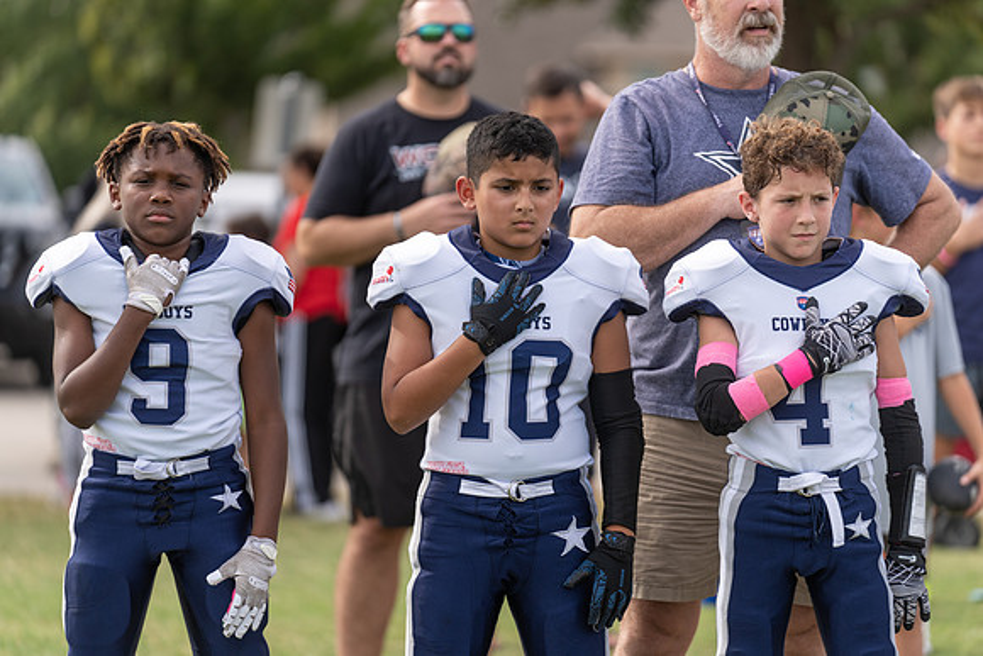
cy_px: 328
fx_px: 5462
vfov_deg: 6.9
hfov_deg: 10.3
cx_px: 492
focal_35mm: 200
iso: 160
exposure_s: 1/1250
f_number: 2.8
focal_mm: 200
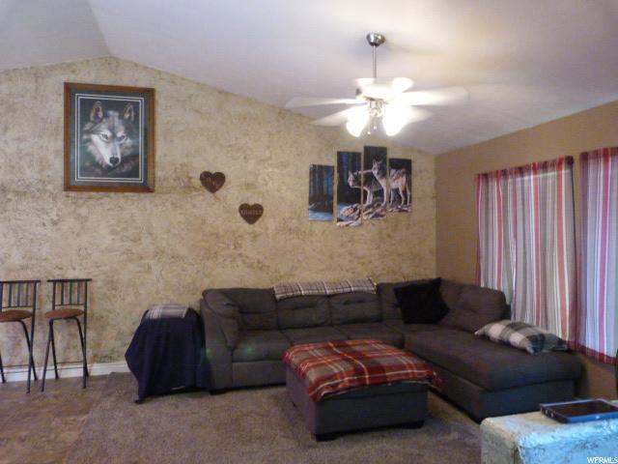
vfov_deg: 54.9
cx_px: 309
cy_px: 232
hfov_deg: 69.4
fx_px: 446
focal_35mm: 25
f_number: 2.8
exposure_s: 1/25
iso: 800
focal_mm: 4.5
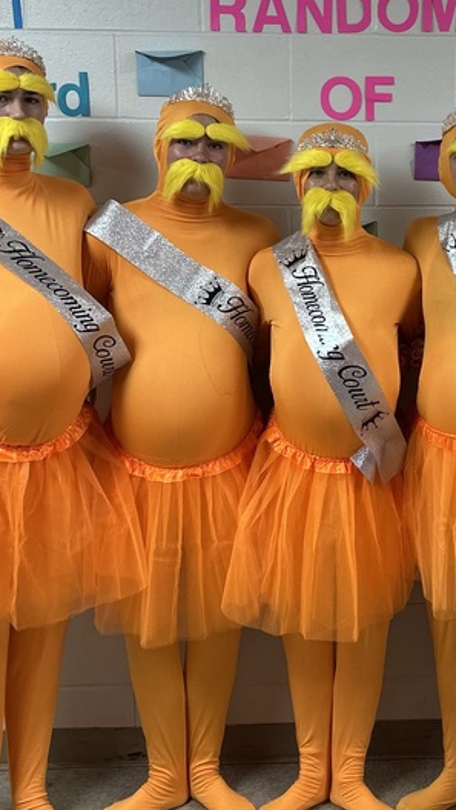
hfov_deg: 21.2
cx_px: 444
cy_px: 335
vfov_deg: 37.7
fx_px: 1181
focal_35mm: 55
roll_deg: +0.3
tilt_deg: -8.1
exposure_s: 1/120
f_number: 1.5
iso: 125
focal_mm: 5.7
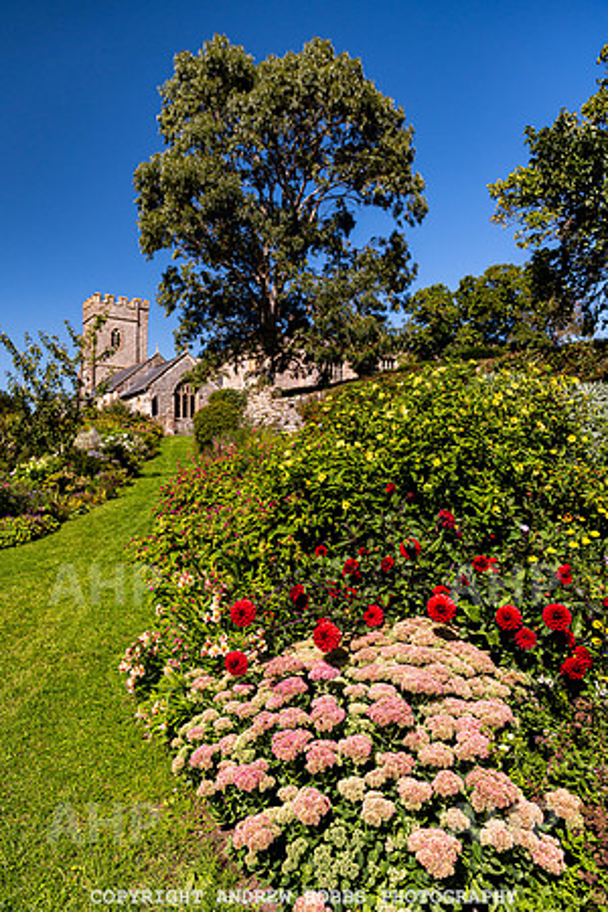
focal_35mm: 24
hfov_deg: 53.1
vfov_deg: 73.7
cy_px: 456
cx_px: 304
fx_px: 608
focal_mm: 24
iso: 160
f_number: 5.6
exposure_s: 1/1000
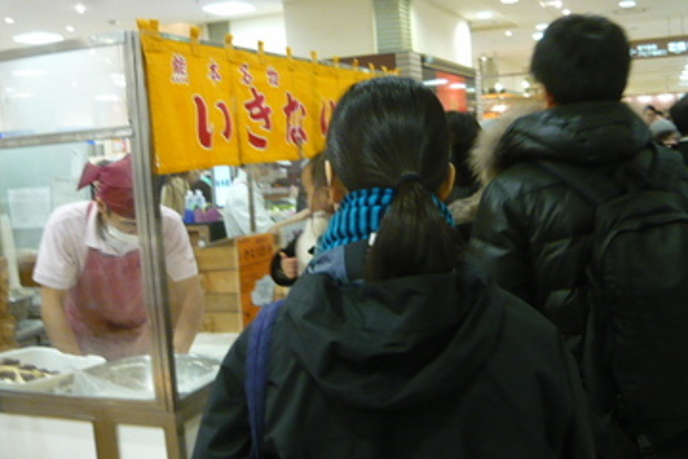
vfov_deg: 33.3
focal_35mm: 40
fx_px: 764
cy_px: 186
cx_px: 382
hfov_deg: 48.4
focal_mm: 5.5
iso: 250
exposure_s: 1/30
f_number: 2.8
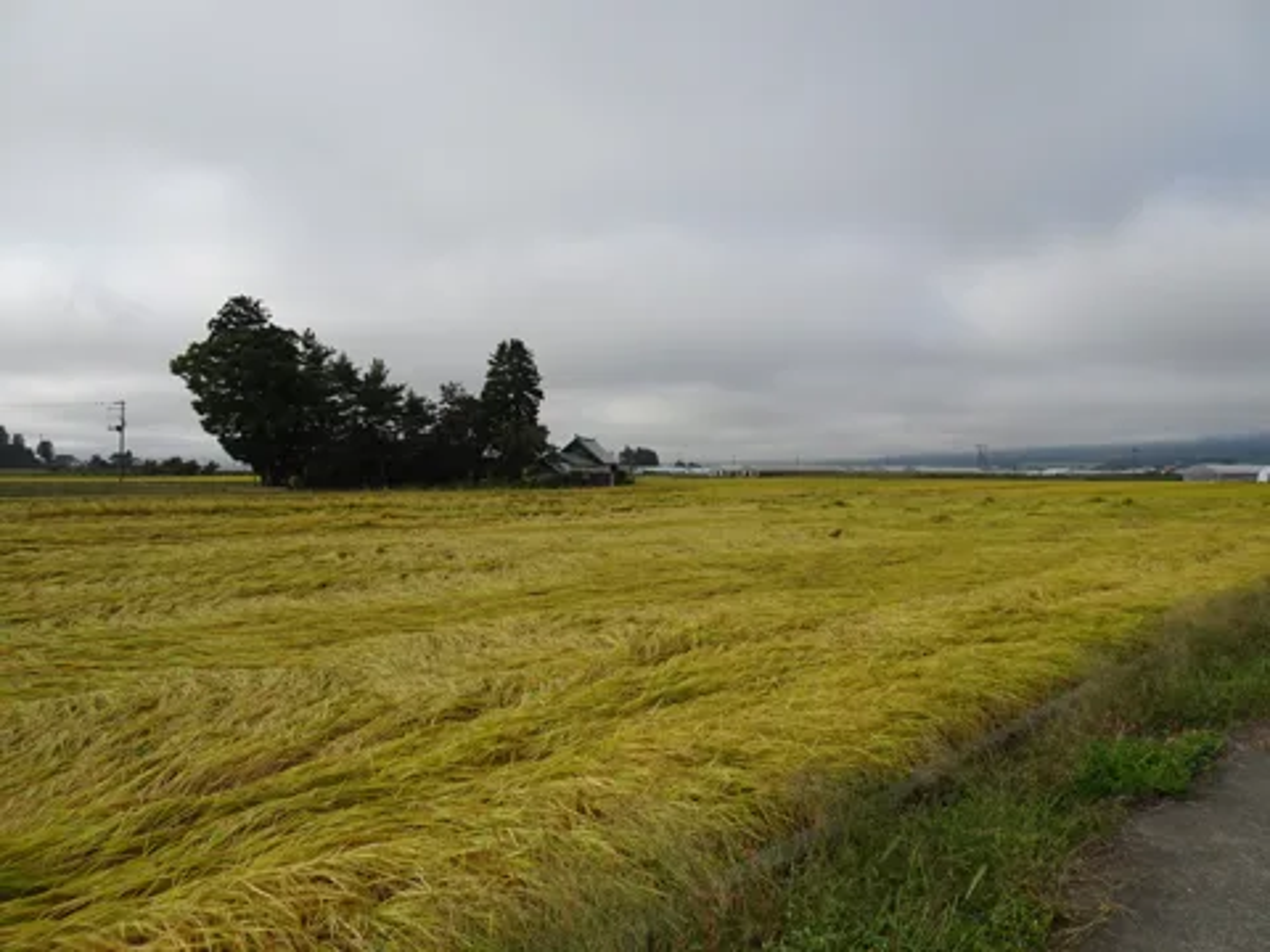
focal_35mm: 24
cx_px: 635
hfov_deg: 71.6
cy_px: 476
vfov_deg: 56.8
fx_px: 881
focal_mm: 4.1
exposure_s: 1/1000
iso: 80
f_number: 3.5
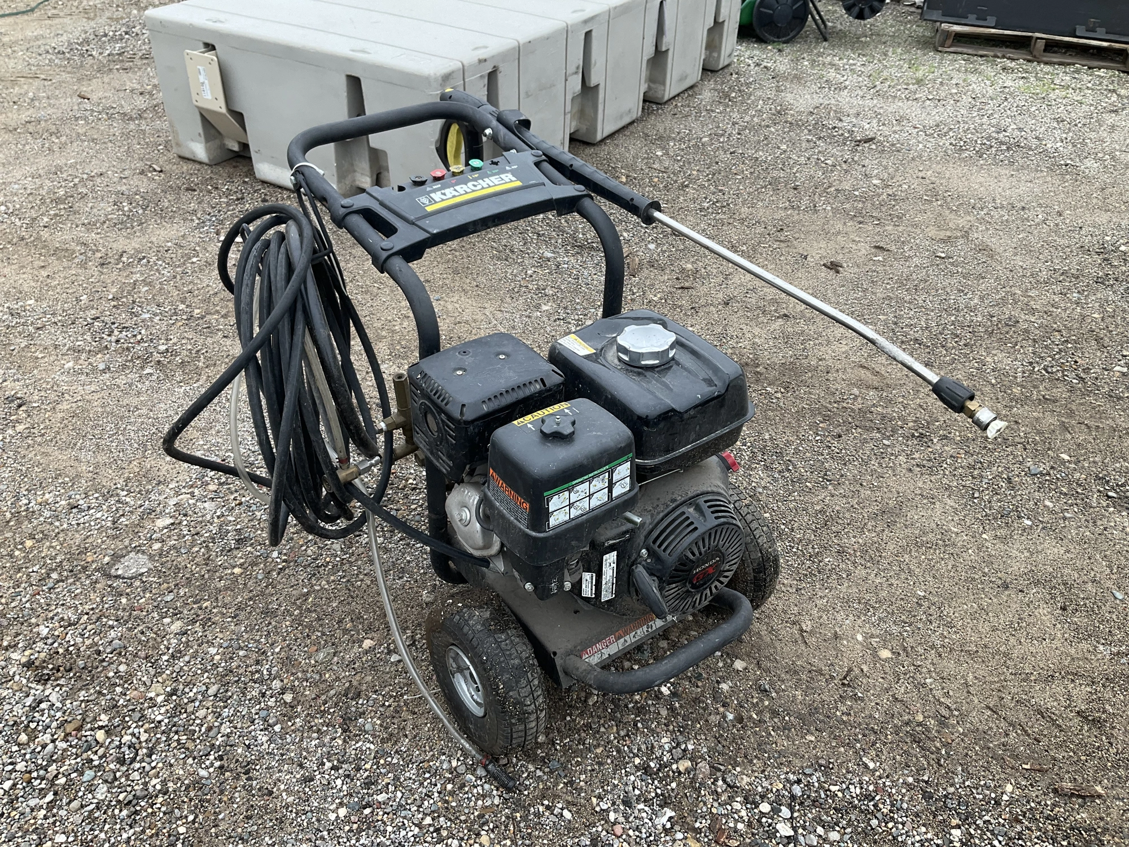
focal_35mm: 29
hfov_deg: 61.7
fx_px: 946
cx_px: 564
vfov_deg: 48.2
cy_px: 424
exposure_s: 1/279
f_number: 1.8
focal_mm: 3
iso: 25
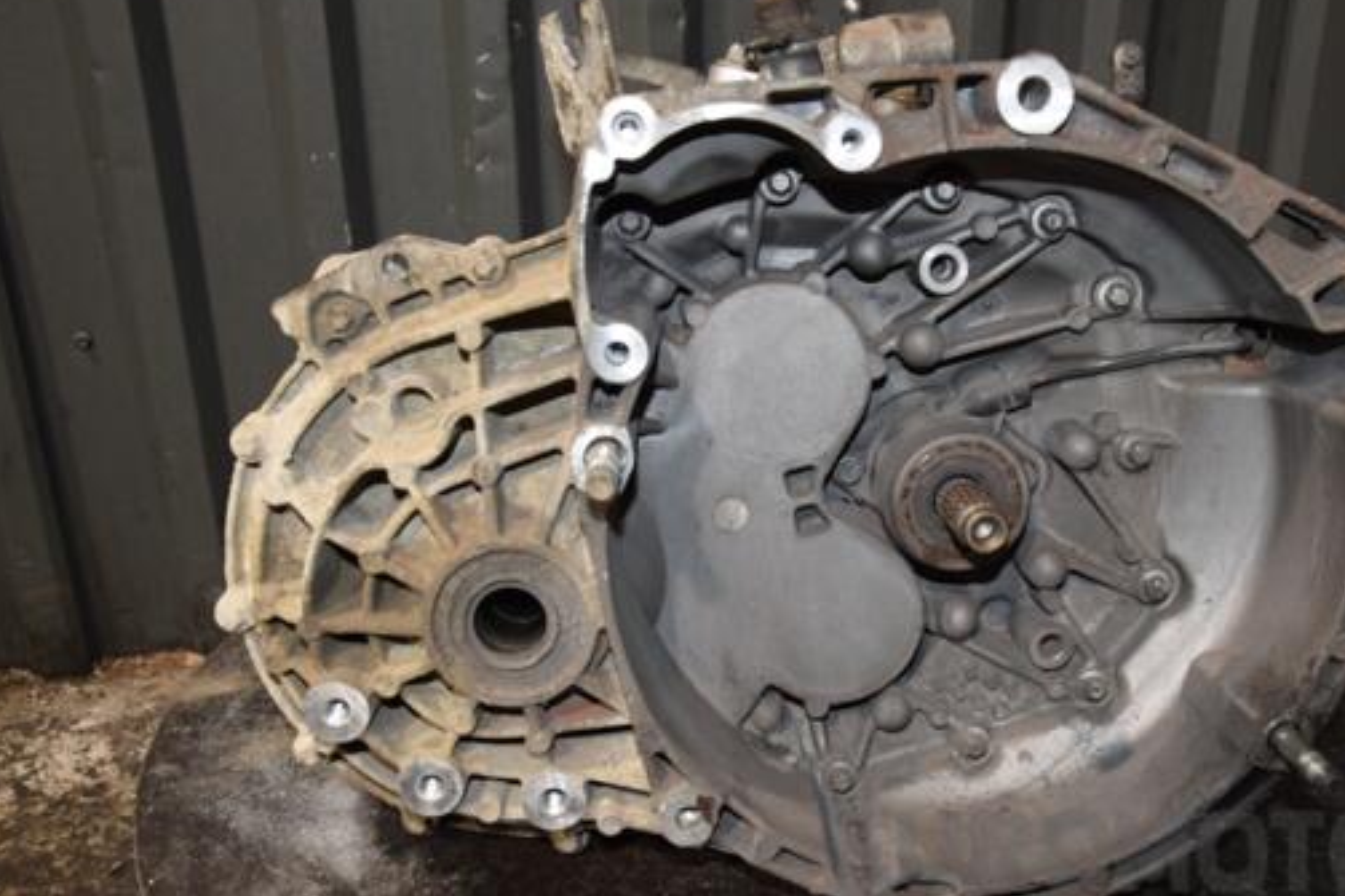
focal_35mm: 38
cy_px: 495
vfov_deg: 35.4
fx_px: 1404
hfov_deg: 50.9
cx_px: 786
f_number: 5
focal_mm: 21
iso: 800
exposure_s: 1/60
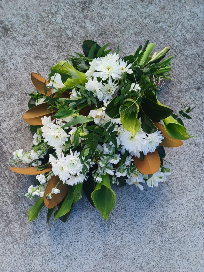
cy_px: 136
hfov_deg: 54.9
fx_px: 196
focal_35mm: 25
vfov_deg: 69.4
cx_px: 102
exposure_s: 1/100
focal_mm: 4.6
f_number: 1.8
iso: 40
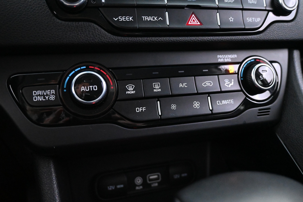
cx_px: 152
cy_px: 101
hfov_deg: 65.9
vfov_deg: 46.8
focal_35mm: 28
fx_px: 234
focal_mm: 18.5
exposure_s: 1/30
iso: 9000
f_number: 3.8
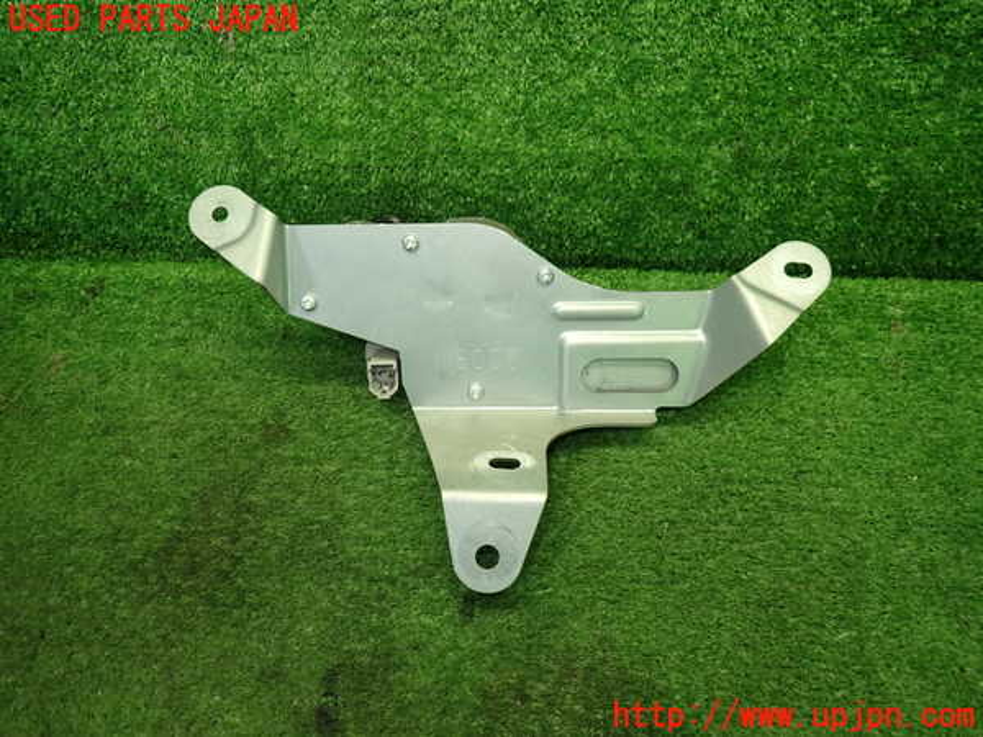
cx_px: 492
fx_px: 710
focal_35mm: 25
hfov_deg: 69.4
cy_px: 368
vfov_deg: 54.9
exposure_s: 1/60
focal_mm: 4.5
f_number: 2
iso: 200
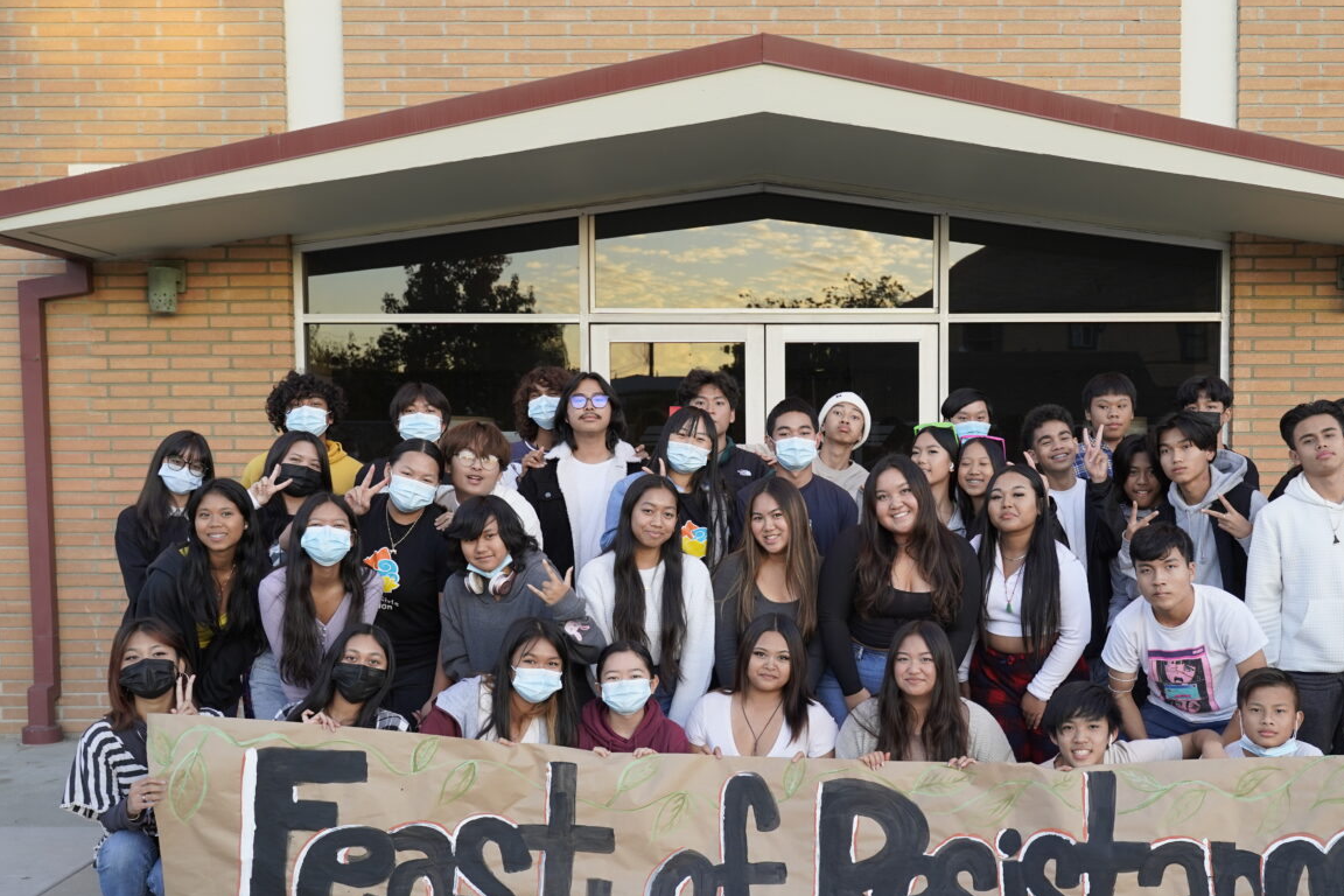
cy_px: 594
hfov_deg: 44.3
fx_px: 1643
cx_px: 800
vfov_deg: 30.3
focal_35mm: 44
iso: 320
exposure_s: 1/160
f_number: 4
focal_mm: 33
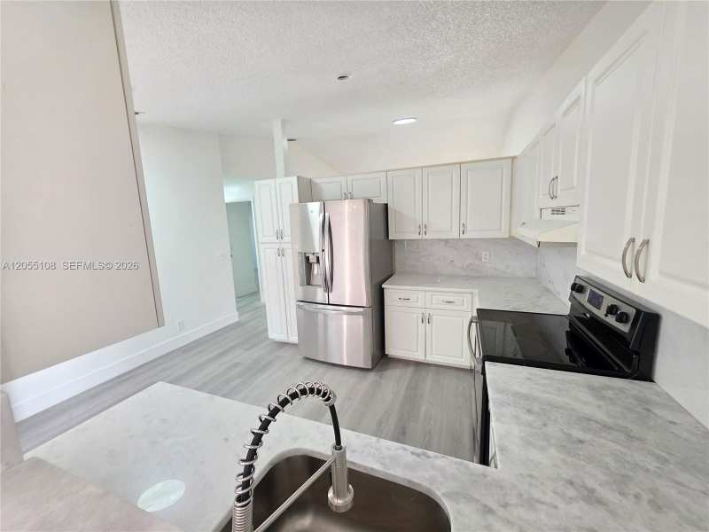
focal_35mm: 13
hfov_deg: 106.2
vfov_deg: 89.9
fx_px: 266
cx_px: 354
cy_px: 266
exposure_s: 1/120
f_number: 1.9
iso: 250
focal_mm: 2.2
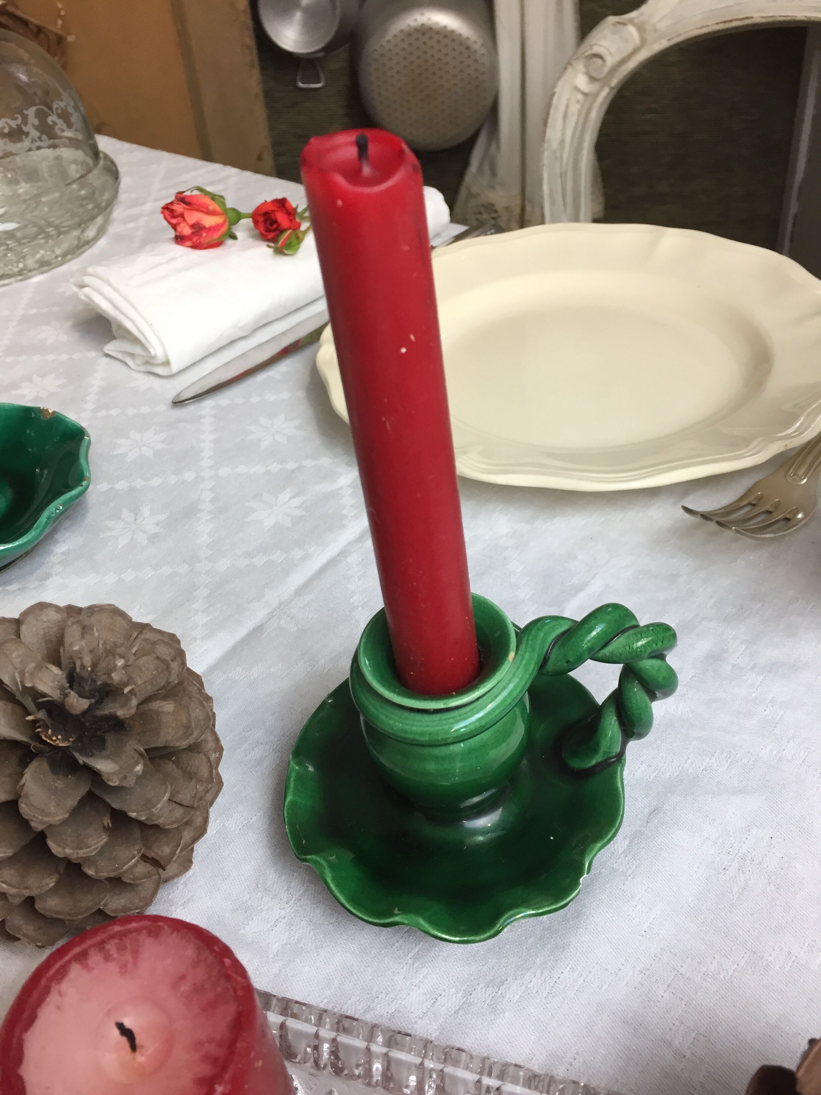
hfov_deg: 48.2
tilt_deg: -38.5
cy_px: 548
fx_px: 917
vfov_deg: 61.7
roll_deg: +7.3
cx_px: 410
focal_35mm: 29
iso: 40
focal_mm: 4.15
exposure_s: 1/33
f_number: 2.2
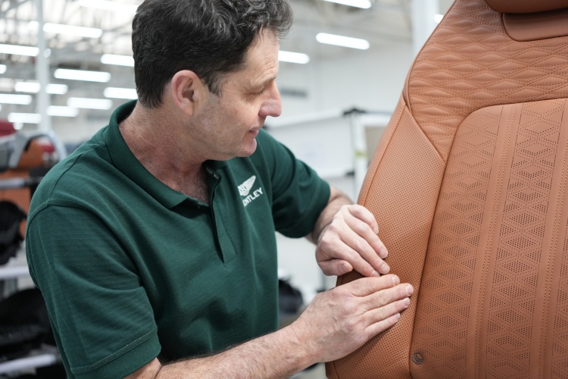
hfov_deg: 39.6
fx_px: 789
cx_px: 284
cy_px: 190
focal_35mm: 50
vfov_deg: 27.0
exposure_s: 1/320
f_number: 2.8
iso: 2000
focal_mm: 50
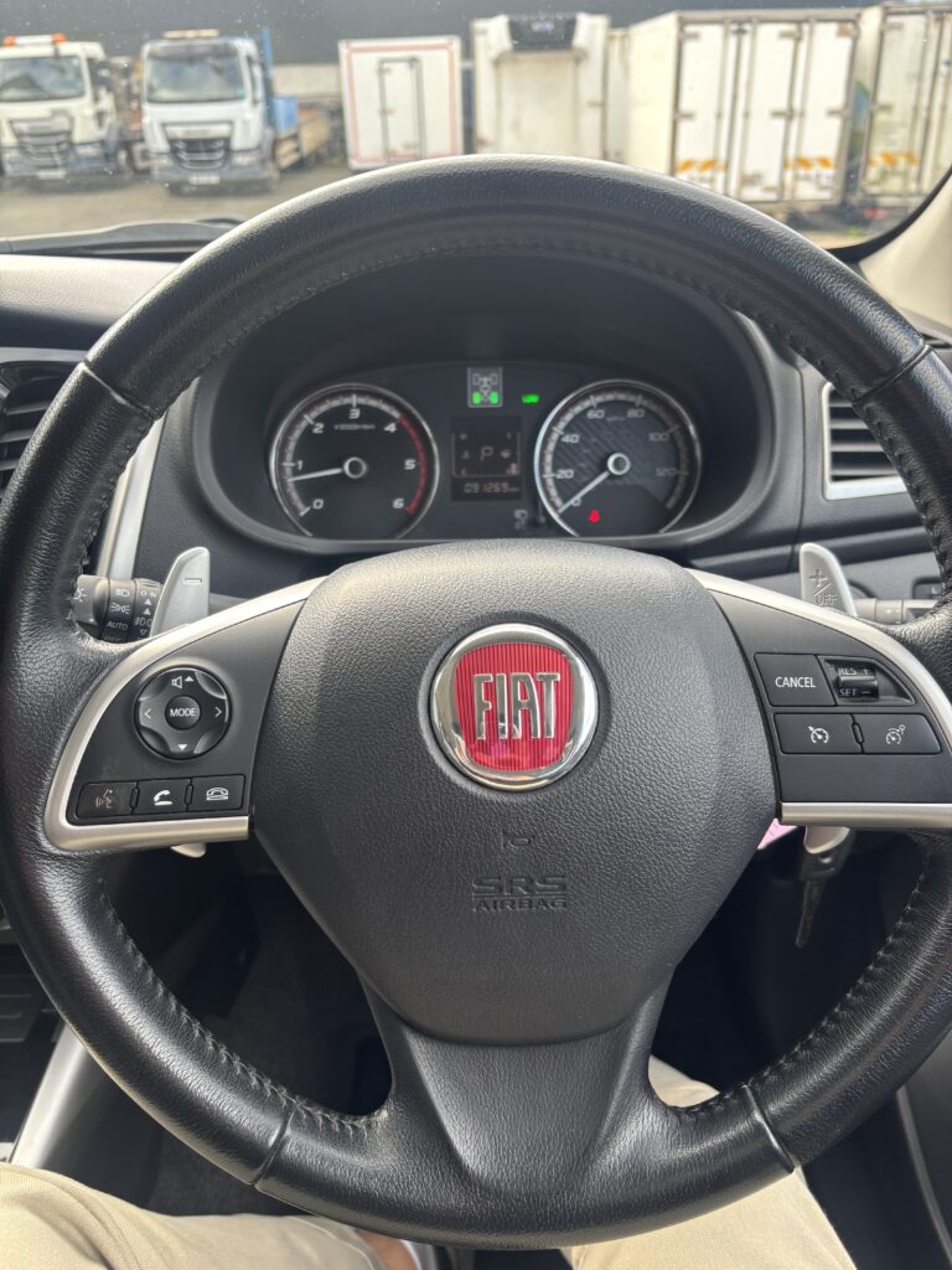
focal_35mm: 26
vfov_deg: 67.3
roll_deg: +0.5
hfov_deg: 53.1
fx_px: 953
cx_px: 476
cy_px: 635
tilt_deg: -27.5
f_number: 1.6
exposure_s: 1/121
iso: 50
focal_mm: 5.96
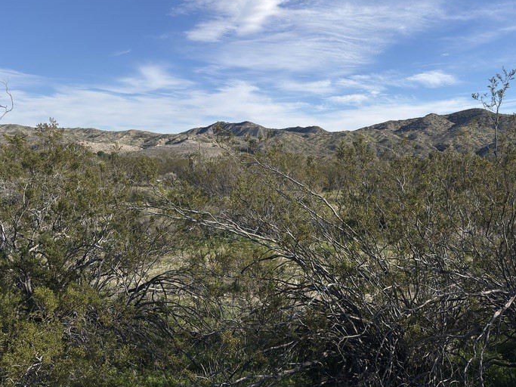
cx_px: 338
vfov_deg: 39.4
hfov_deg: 50.6
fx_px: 537
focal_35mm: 36
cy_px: 147
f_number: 1.78
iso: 80
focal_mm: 6.76
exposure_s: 1/7752
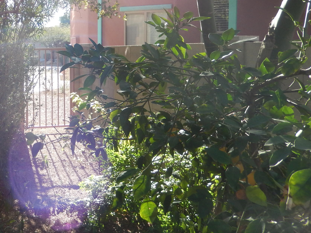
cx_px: 37
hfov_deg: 39.4
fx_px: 404
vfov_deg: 31.6
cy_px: 56
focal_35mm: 45
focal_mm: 4.5
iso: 125
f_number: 3.4
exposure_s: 1/250
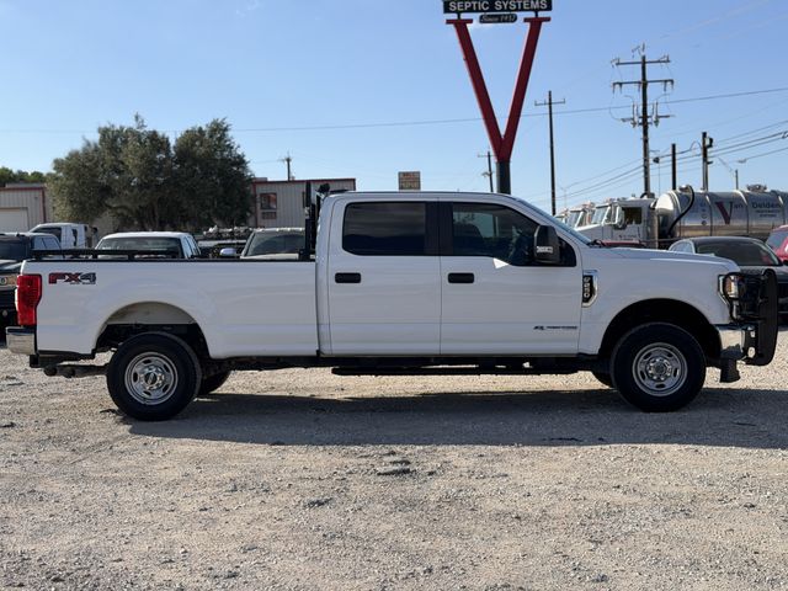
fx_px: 1093
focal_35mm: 48
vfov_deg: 30.3
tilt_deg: -2.0
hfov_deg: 39.7
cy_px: 296
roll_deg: +2.3
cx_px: 394
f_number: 1.78
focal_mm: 6.76
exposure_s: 1/4878
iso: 64
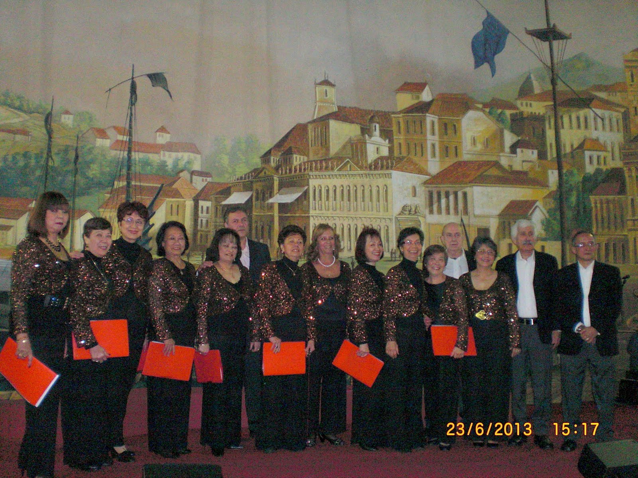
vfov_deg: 37.7
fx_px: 700
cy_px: 239
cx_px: 319
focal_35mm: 38
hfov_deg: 49.0
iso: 200
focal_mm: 6.3
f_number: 3.1
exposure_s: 1/60
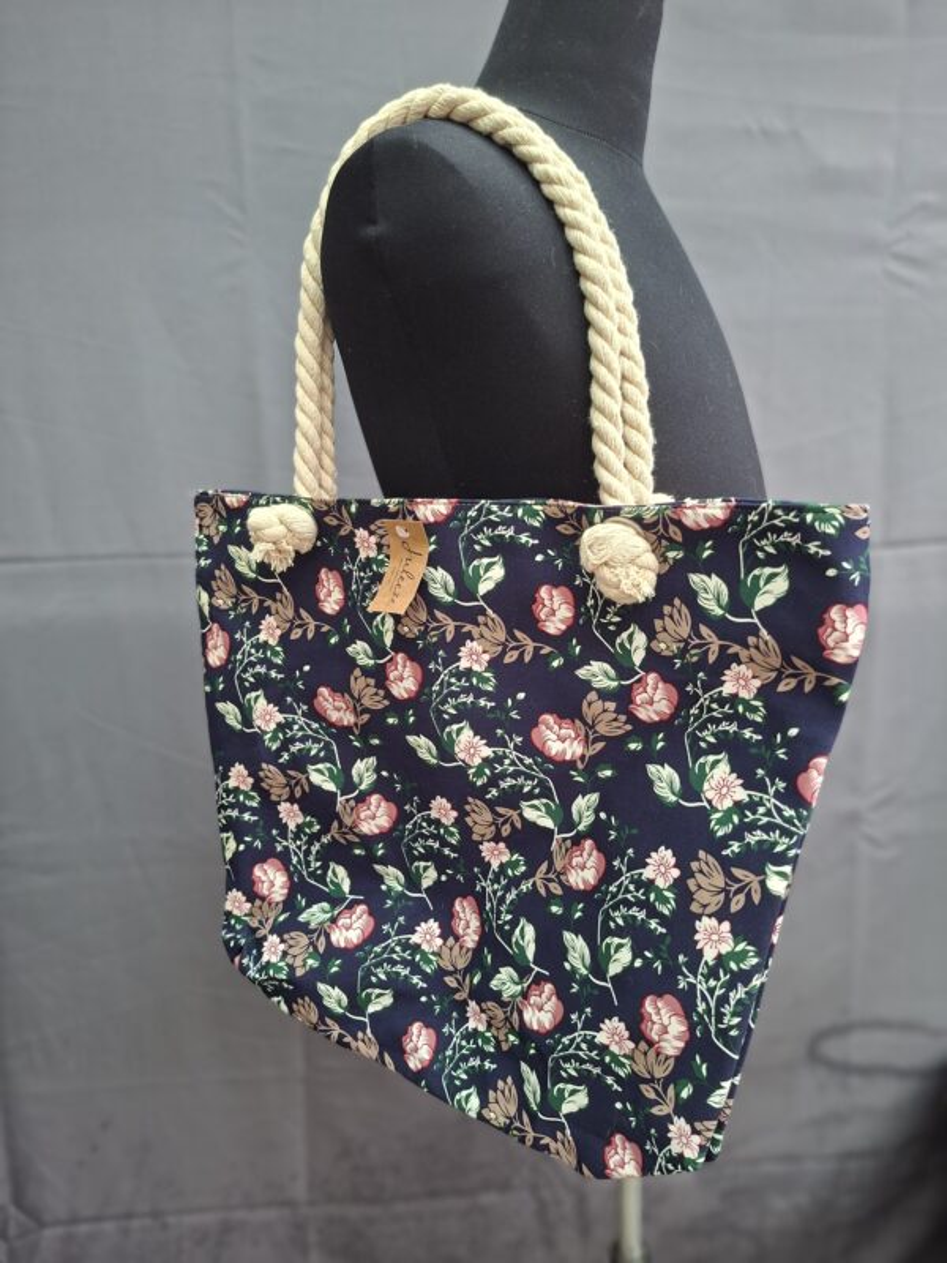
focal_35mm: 23
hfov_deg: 58.9
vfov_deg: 73.9
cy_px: 632
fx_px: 839
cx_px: 474
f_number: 1.8
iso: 160
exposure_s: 1/100
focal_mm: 5.54
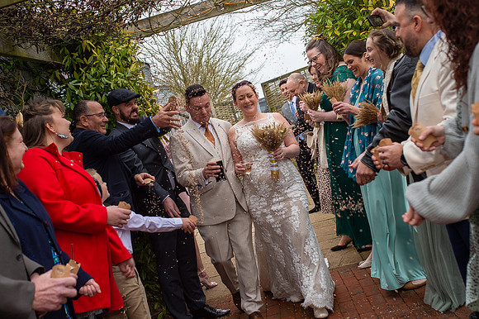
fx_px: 652
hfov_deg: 40.4
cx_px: 240
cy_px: 160
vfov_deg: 27.5
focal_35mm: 49
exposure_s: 1/320
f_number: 4
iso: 320
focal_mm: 35
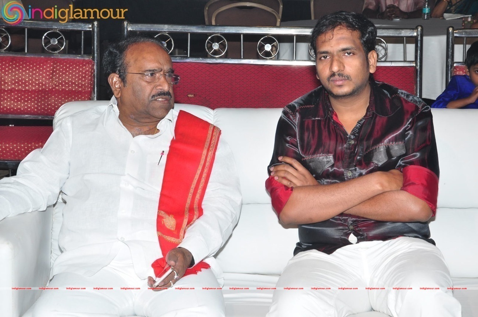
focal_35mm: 87
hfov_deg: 23.4
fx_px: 1154
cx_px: 239
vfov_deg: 15.7
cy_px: 158
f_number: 10
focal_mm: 58
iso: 500
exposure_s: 1/125
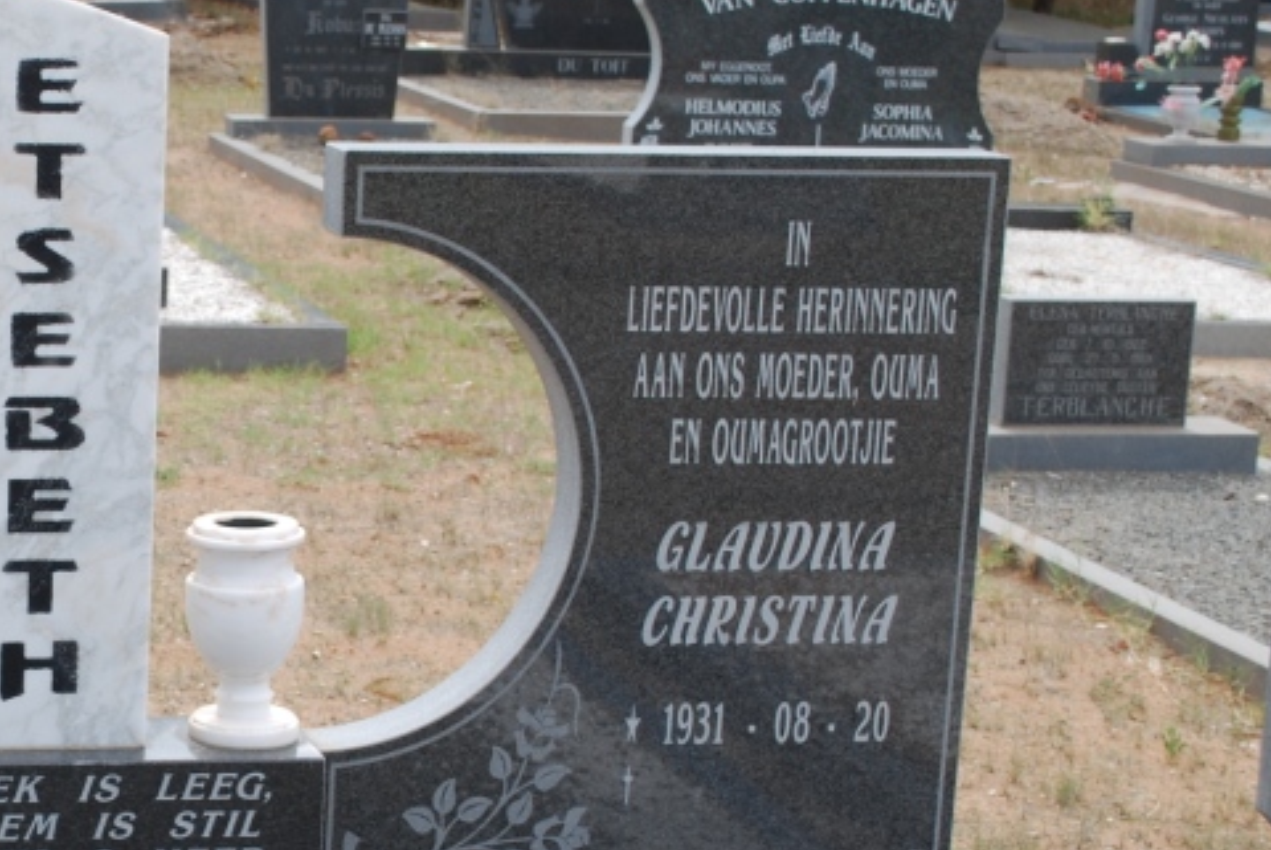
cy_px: 576
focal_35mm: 96
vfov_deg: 14.3
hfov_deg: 20.6
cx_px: 11
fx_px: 3392
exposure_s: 1/160
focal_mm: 30
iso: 100
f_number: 6.3
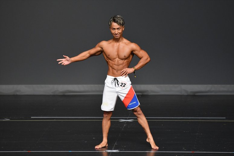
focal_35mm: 375
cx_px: 117
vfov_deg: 3.7
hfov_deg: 5.5
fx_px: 2436
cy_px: 78
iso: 2000
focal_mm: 250
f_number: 5.6
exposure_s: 1/400
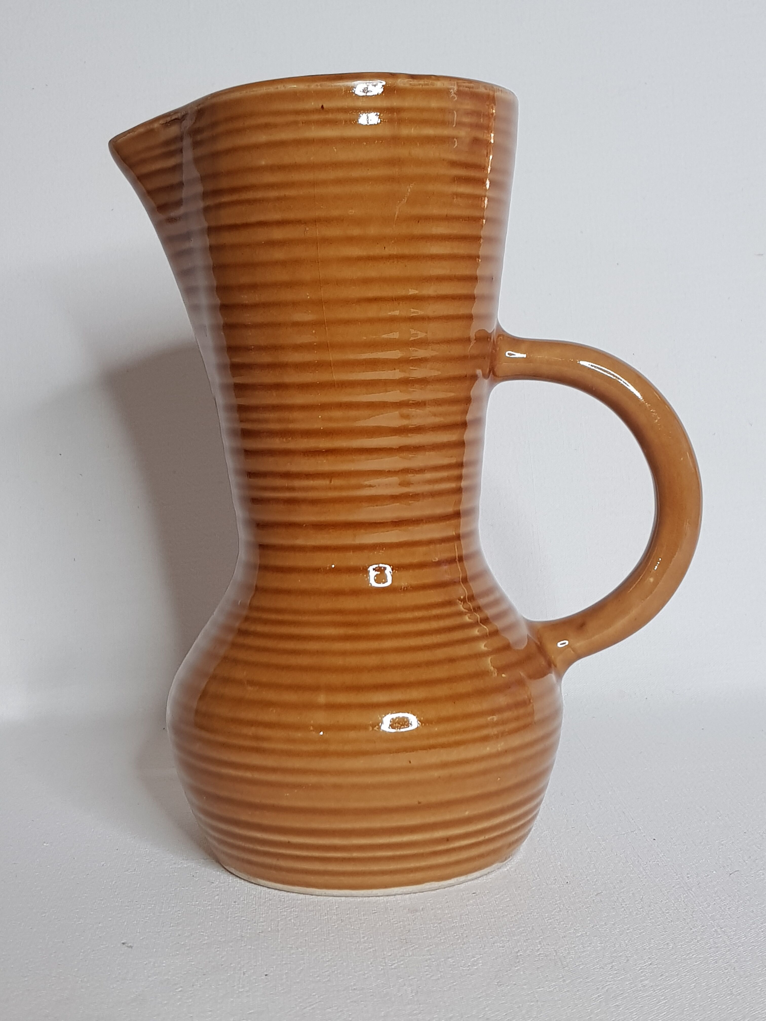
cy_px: 510
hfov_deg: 53.1
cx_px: 383
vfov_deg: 67.3
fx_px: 767
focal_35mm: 26
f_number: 1.7
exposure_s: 1/50
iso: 64
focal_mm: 4.2
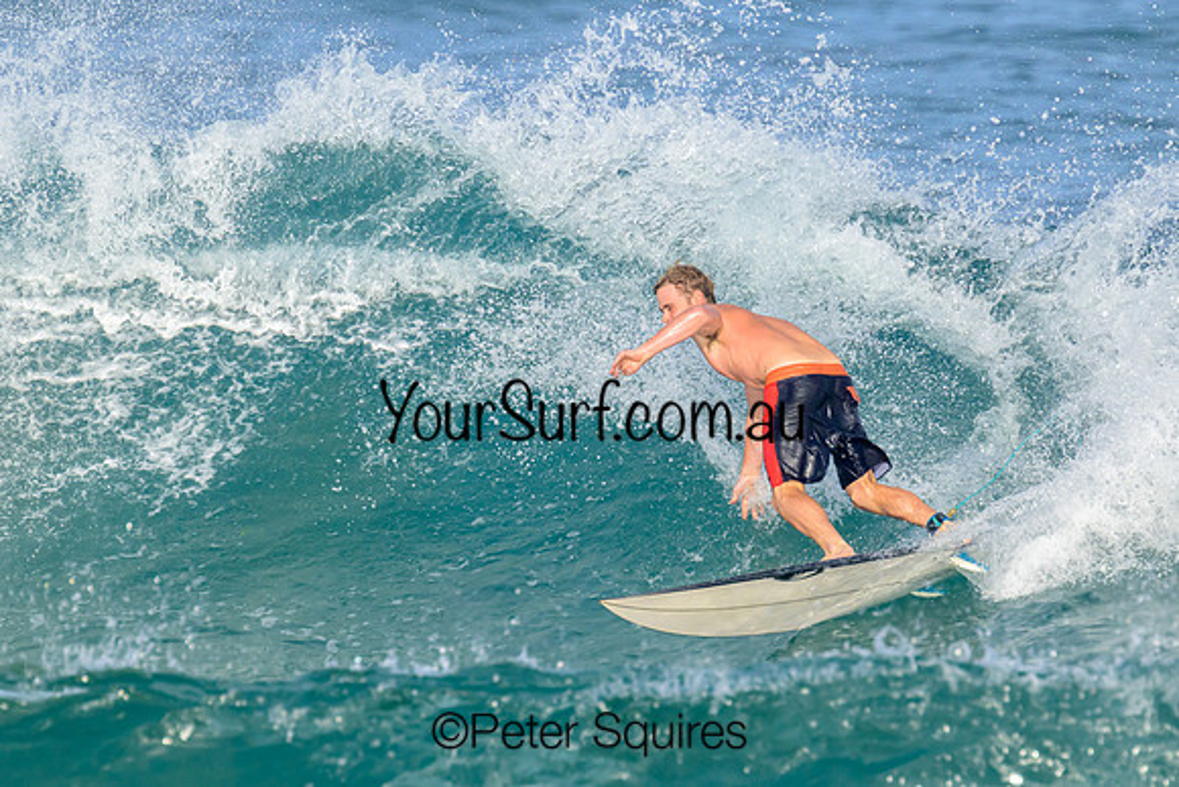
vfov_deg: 1.4
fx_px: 32026
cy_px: 332
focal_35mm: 978
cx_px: 661
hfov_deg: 2.1
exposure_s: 1/1600
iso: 1000
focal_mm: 700
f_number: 11
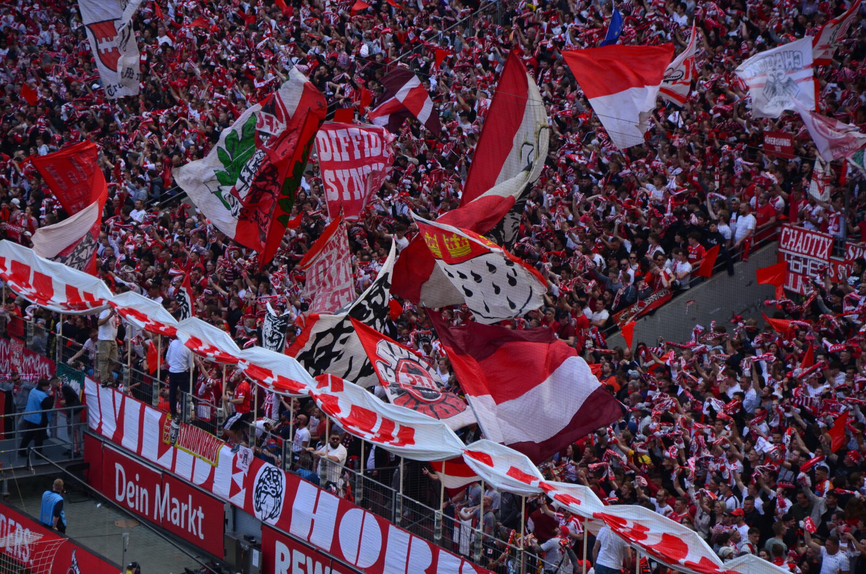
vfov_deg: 8.7
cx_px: 433
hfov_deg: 13.1
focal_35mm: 158
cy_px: 287
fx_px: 3781
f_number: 5.6
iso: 280
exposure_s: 1/500
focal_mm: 105
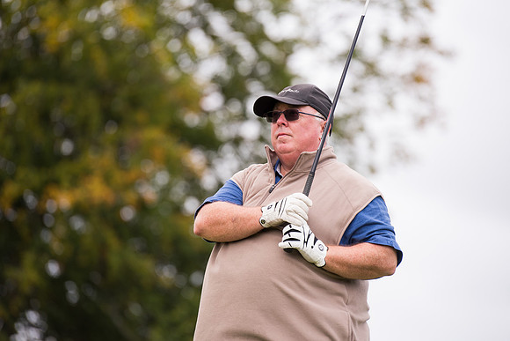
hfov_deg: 10.3
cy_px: 170
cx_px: 255
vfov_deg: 6.9
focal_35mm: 200
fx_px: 2834
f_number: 3.5
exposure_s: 1/1000
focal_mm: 200
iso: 400
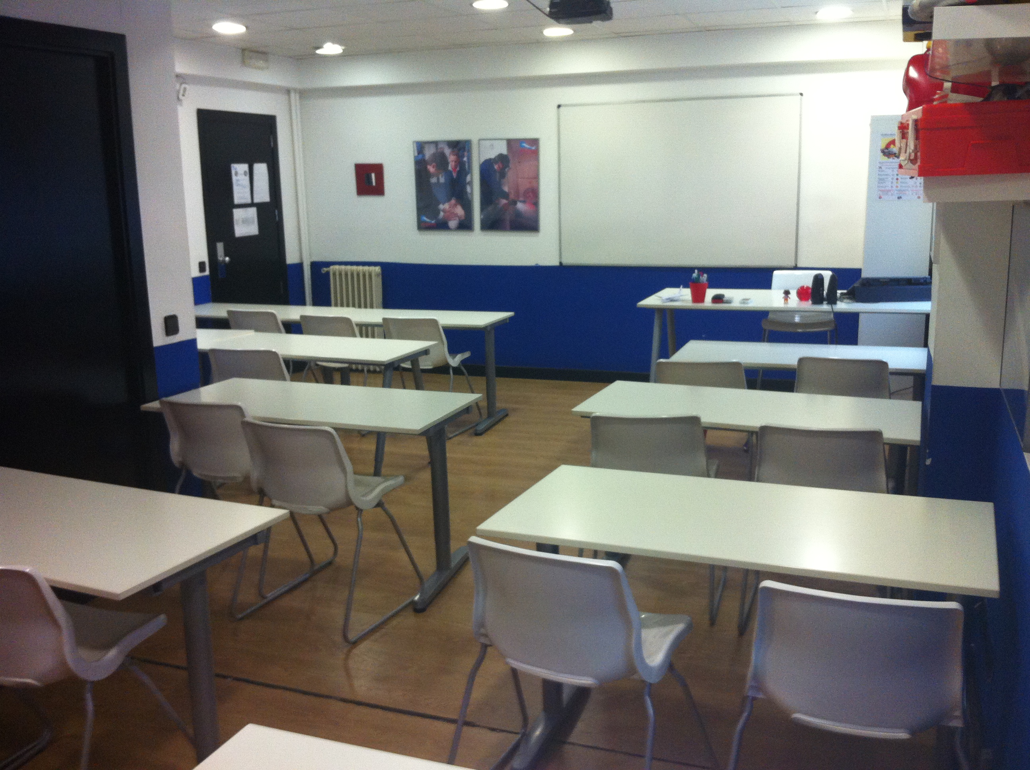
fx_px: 1040
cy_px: 385
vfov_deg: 40.6
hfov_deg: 52.7
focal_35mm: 35
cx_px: 515
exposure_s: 1/15
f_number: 2.8
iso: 160
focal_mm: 3.85
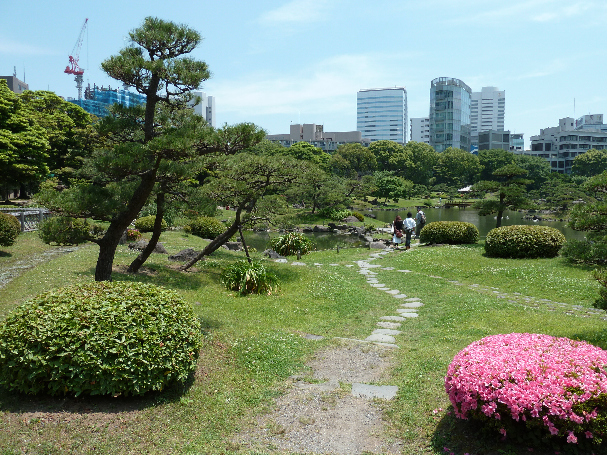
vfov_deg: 54.9
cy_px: 228
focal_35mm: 25
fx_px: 438
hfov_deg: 69.4
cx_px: 304
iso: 80
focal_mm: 4.1
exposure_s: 1/500
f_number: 4
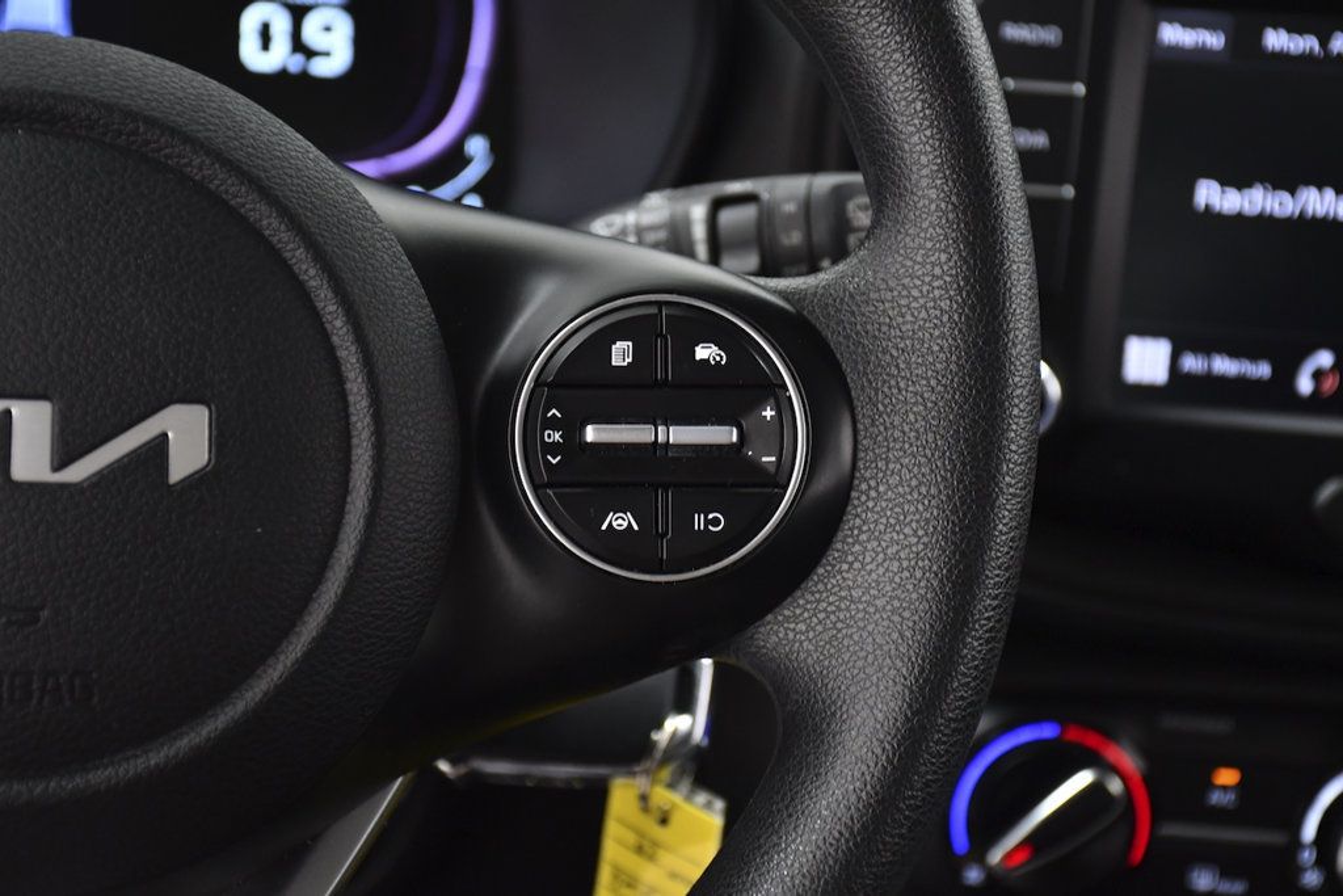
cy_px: 448
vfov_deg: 17.5
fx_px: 2910
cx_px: 672
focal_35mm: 78
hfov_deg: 26.0
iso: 1250
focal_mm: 52
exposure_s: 1/80
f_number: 4.8
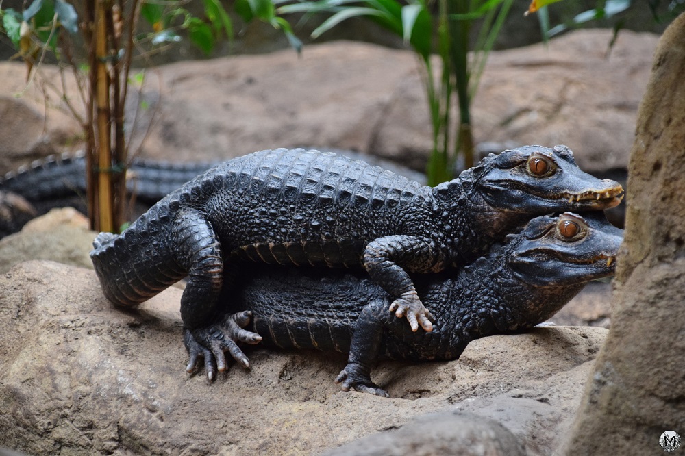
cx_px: 342
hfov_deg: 11.8
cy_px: 228
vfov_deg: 7.9
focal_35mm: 174
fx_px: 3310
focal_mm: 116
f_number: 5.6
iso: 1800
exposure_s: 1/60
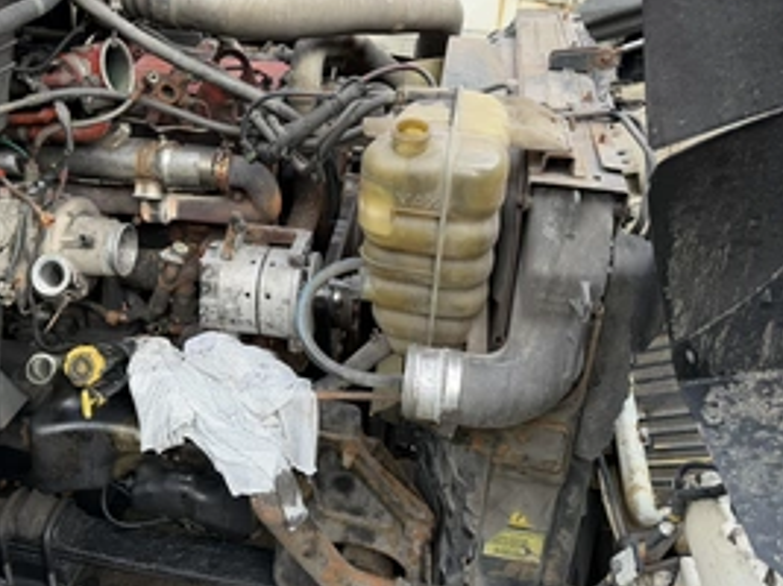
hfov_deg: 50.6
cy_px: 217
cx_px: 276
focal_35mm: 36
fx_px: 814
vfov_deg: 39.3
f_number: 1.78
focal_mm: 6.76
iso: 100
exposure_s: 1/622
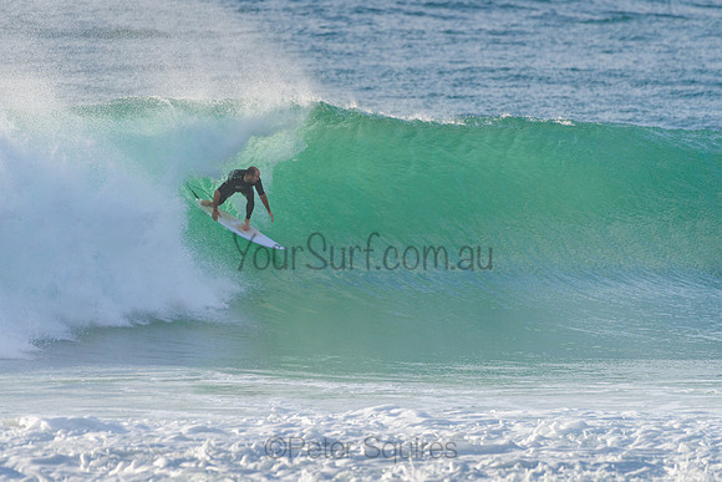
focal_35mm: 612
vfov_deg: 2.2
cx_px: 339
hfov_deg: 3.4
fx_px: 12282
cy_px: 248
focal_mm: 500
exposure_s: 1/2000
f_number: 5.6
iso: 400
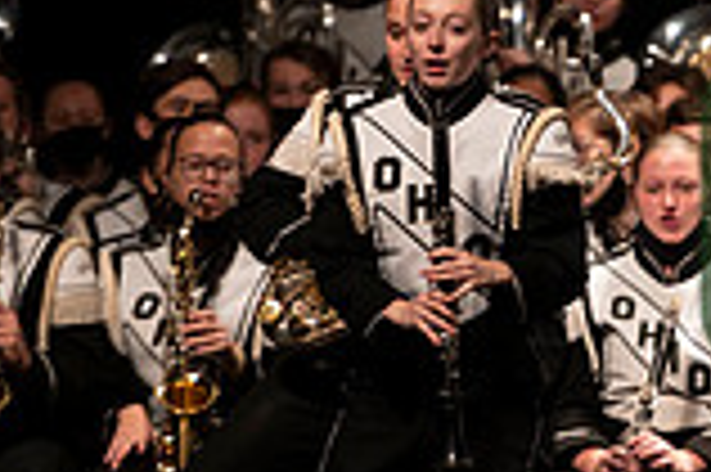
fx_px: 14501
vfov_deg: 1.9
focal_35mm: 735
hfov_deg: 2.8
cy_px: 256
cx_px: 1040
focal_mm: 200
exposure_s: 1/500
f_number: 2.8
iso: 2500
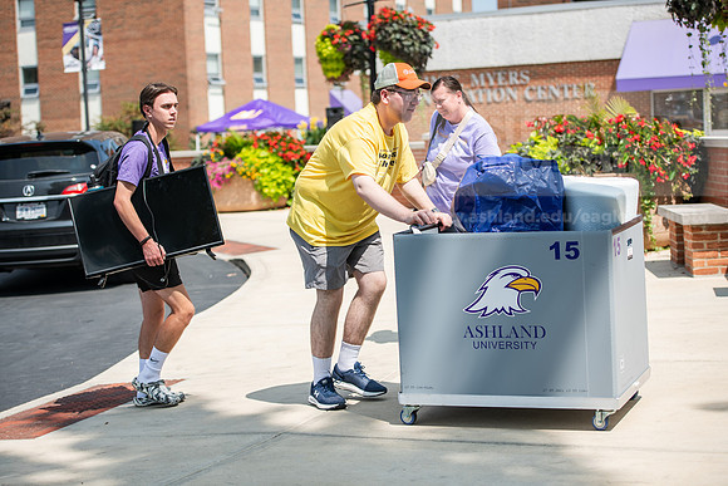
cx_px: 364
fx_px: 1416
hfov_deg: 28.8
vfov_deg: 19.5
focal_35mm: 70
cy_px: 243
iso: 64
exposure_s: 1/640
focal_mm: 70
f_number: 3.2
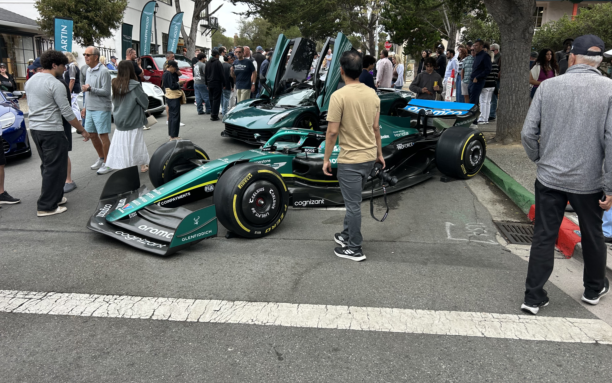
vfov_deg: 44.5
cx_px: 306
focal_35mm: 28
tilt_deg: -13.5
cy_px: 191
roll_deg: -1.5
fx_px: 467
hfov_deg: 66.5
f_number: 1.5
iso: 50
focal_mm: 5.7
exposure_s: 1/909
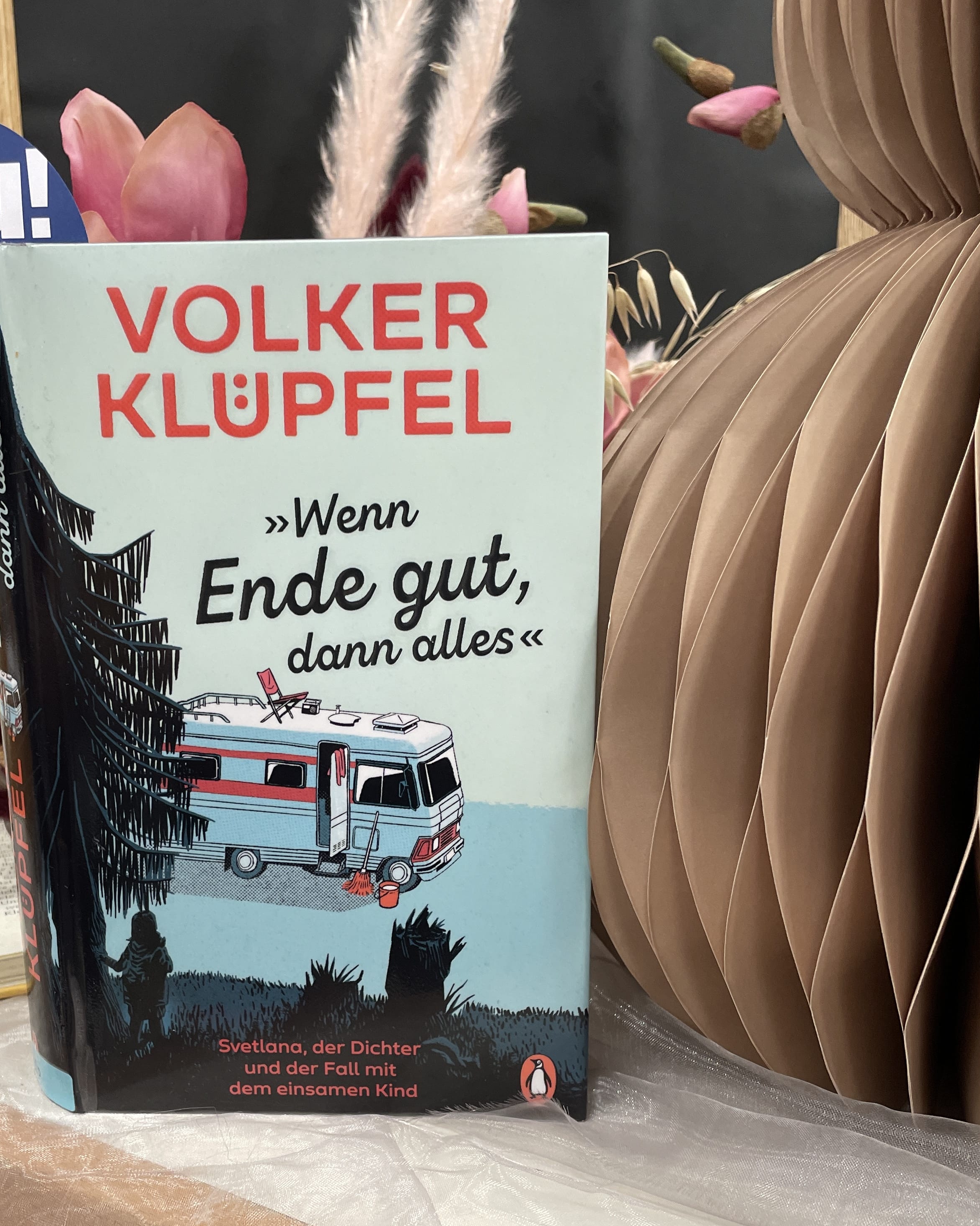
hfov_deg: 42.1
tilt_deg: -13.3
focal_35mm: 35
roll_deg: +1.6
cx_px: 398
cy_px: 751
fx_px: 1269
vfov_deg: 51.1
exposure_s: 1/118
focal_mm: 4.2
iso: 125
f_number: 1.6
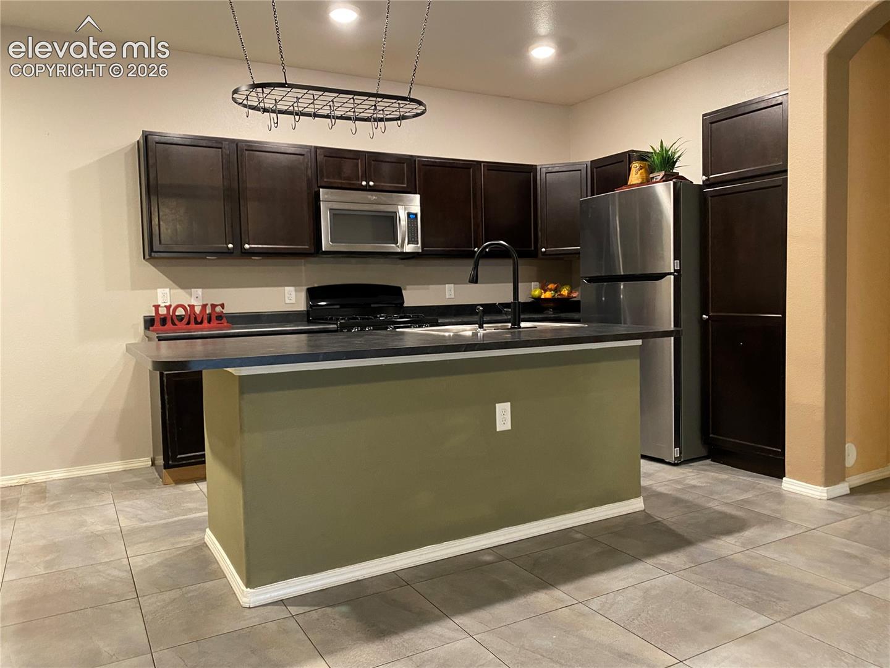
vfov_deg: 53.1
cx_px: 445
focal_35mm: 26
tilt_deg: -4.0
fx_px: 668
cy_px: 334
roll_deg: +1.4
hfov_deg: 67.3
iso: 400
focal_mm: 4.25
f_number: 1.8
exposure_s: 1/40
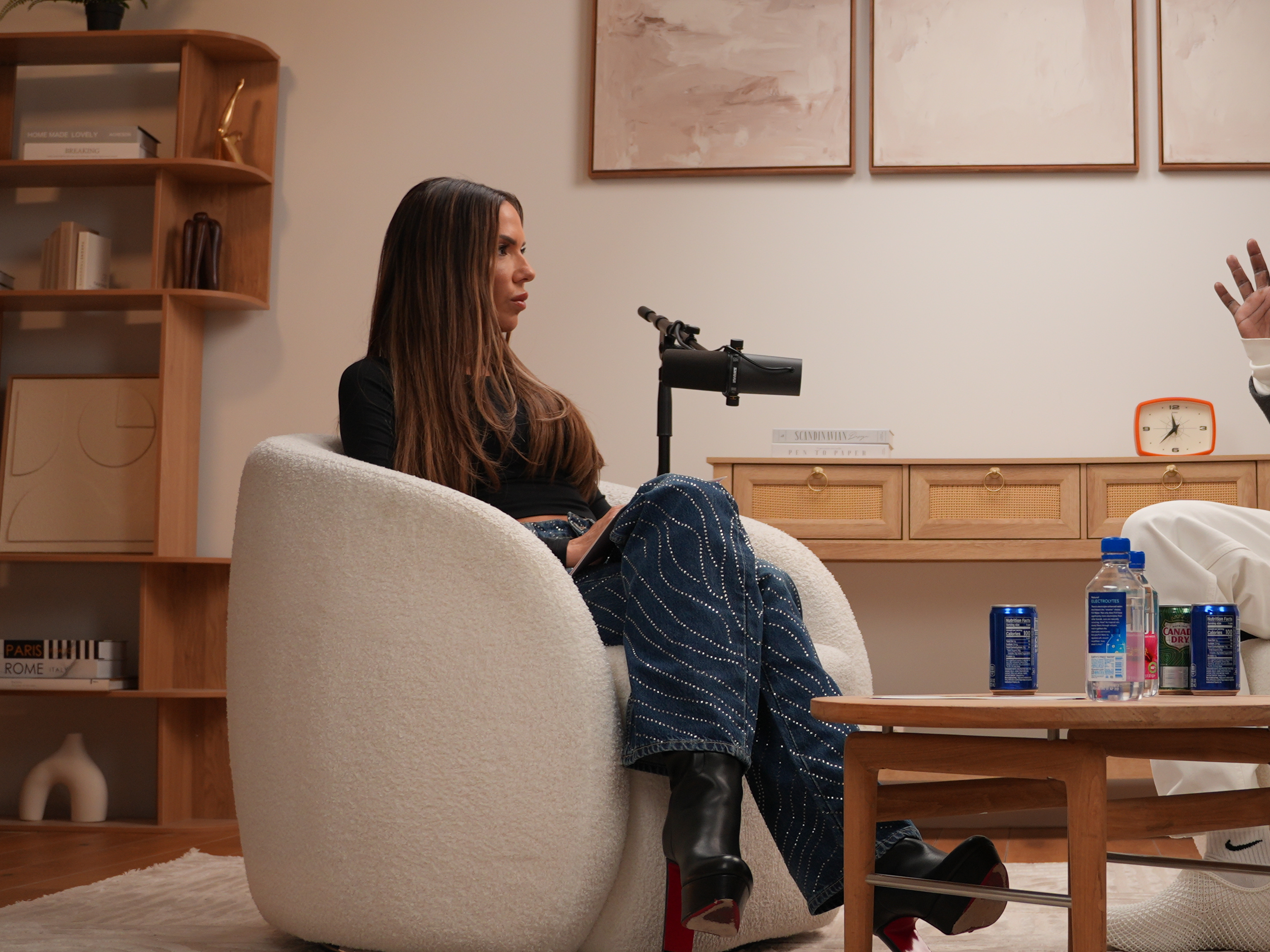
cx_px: 1056
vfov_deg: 27.0
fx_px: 1981
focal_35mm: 54
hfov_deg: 34.2
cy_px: 449
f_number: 2.8
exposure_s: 1/200
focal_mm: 18
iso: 160
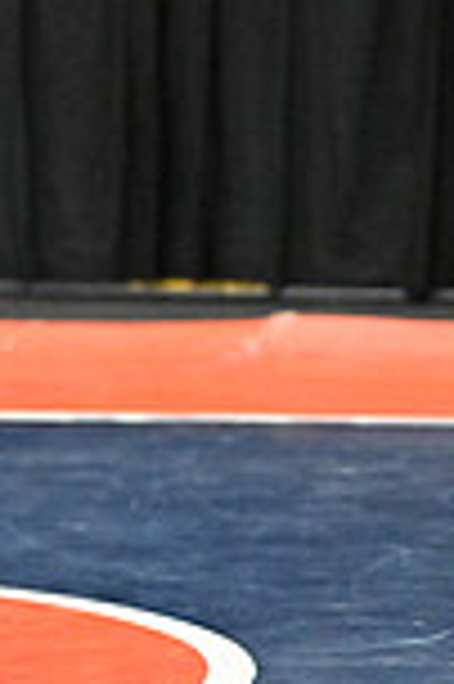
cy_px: 70
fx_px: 5953
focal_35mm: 314
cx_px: -764
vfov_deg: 6.6
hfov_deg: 4.2
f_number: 2.8
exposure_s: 1/1250
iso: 6400
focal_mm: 82
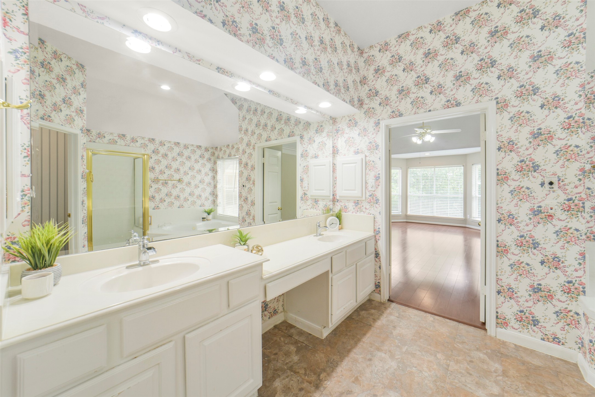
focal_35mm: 14
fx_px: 231
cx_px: 298
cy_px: 198
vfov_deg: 81.2
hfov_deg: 104.2
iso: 500
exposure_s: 1/40
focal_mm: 14
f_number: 11
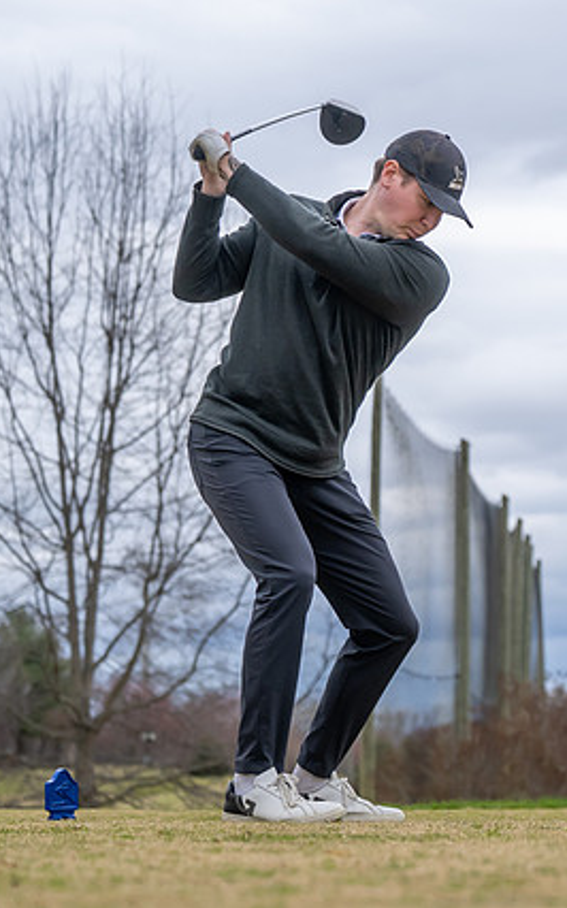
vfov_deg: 16.2
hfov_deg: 10.1
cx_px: 566
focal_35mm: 129
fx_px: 3192
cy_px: 495
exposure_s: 1/3200
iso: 280
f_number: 2.8
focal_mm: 45
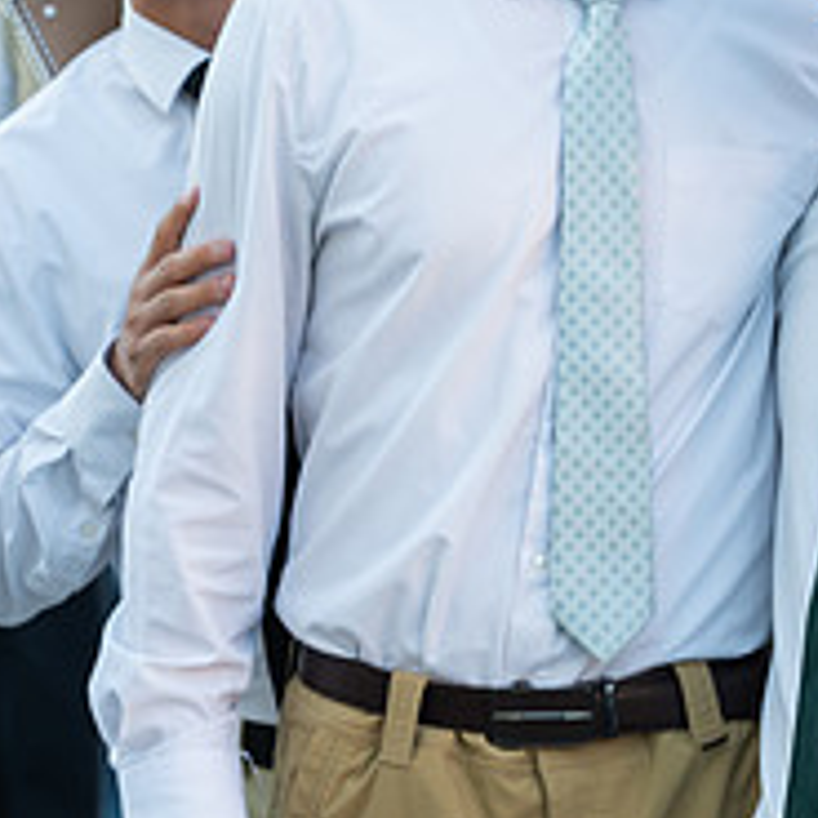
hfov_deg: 9.1
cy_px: 42
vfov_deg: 9.2
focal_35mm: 190
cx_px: 961
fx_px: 5080
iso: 160
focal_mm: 64
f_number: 4
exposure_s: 1/100
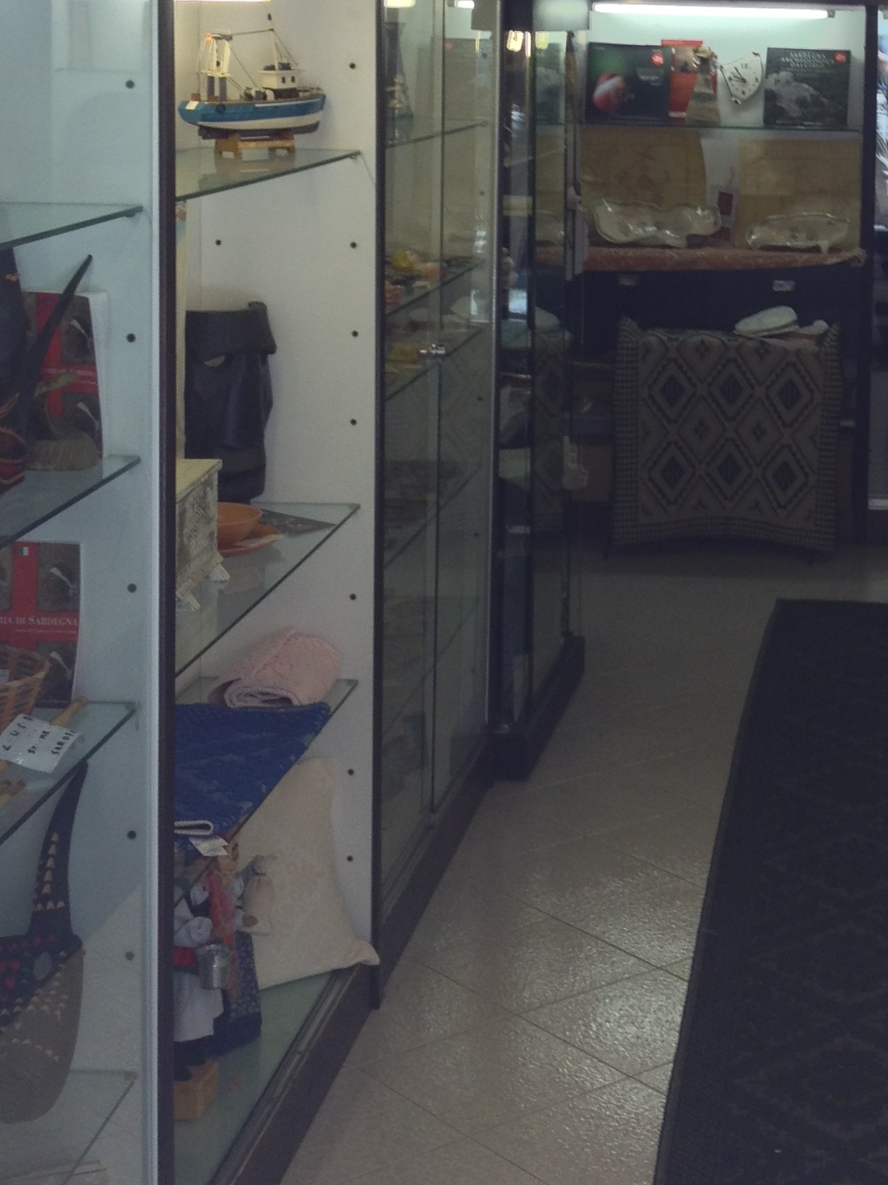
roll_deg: +0.2
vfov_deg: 25.5
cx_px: 849
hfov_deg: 19.2
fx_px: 2566
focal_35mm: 75
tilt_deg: -7.1
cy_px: 221
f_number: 2.4
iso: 64
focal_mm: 4.28
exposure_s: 1/60
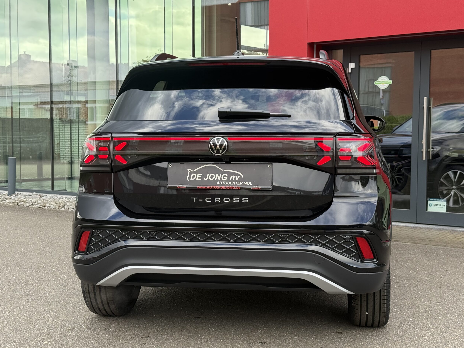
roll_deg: -0.9
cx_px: 232
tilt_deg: -2.8
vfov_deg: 29.7
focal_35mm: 49
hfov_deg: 38.9
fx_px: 657
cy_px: 171
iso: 100
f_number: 1.78
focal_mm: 6.76
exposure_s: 1/762
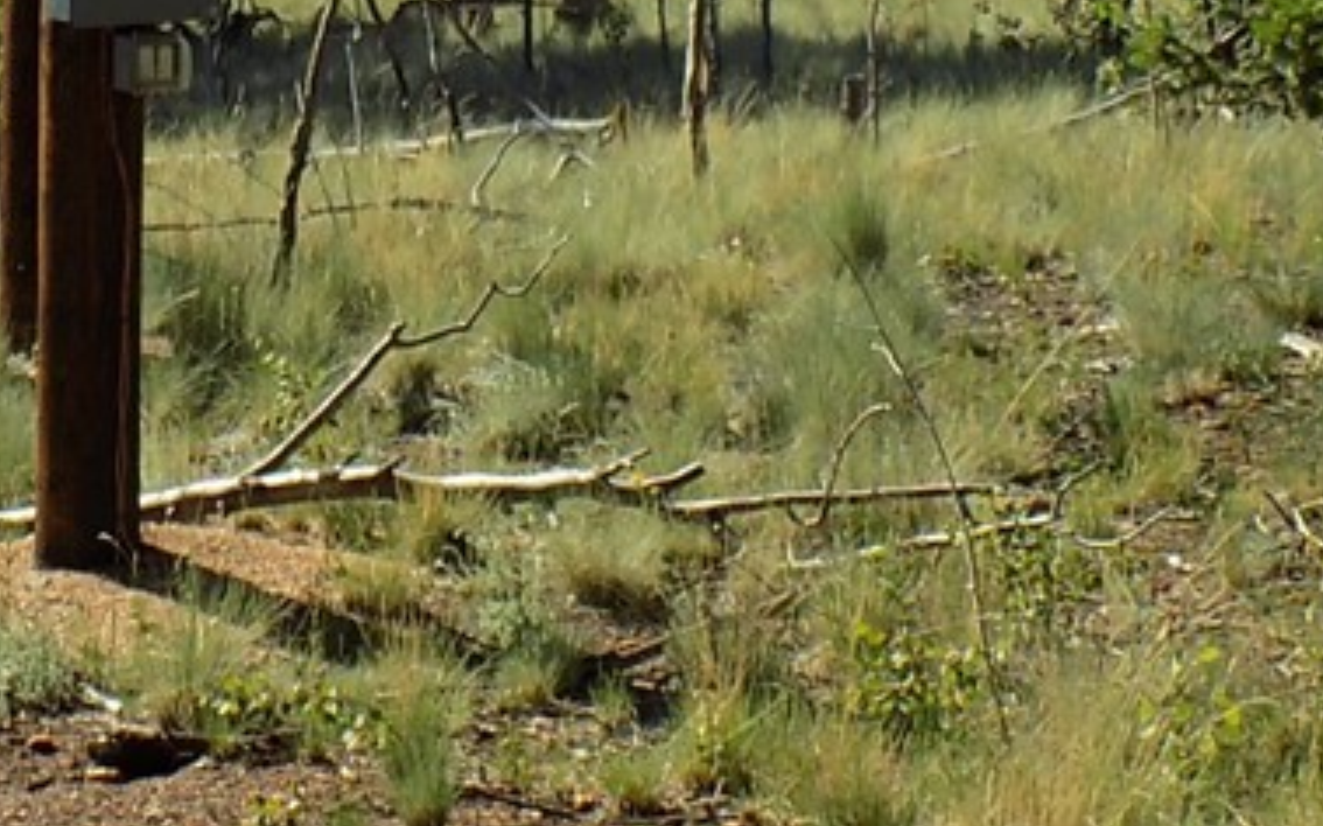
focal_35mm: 132
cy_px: -122
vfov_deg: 9.8
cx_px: 242
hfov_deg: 15.7
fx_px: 4758
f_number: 3.7
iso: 80
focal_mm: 8.1
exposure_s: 1/640
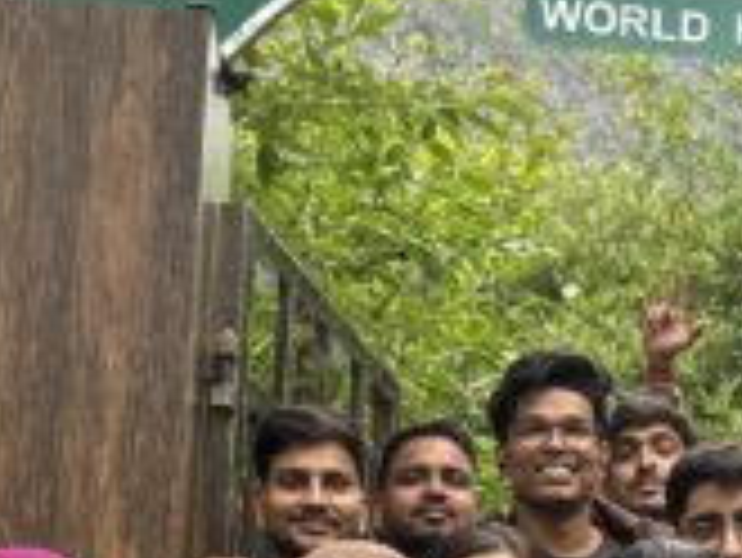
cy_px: 873
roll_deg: -0.5
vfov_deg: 11.7
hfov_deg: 16.0
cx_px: 697
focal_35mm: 121
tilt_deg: +7.8
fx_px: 2596
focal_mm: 5.96
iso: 40
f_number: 1.6
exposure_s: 1/265
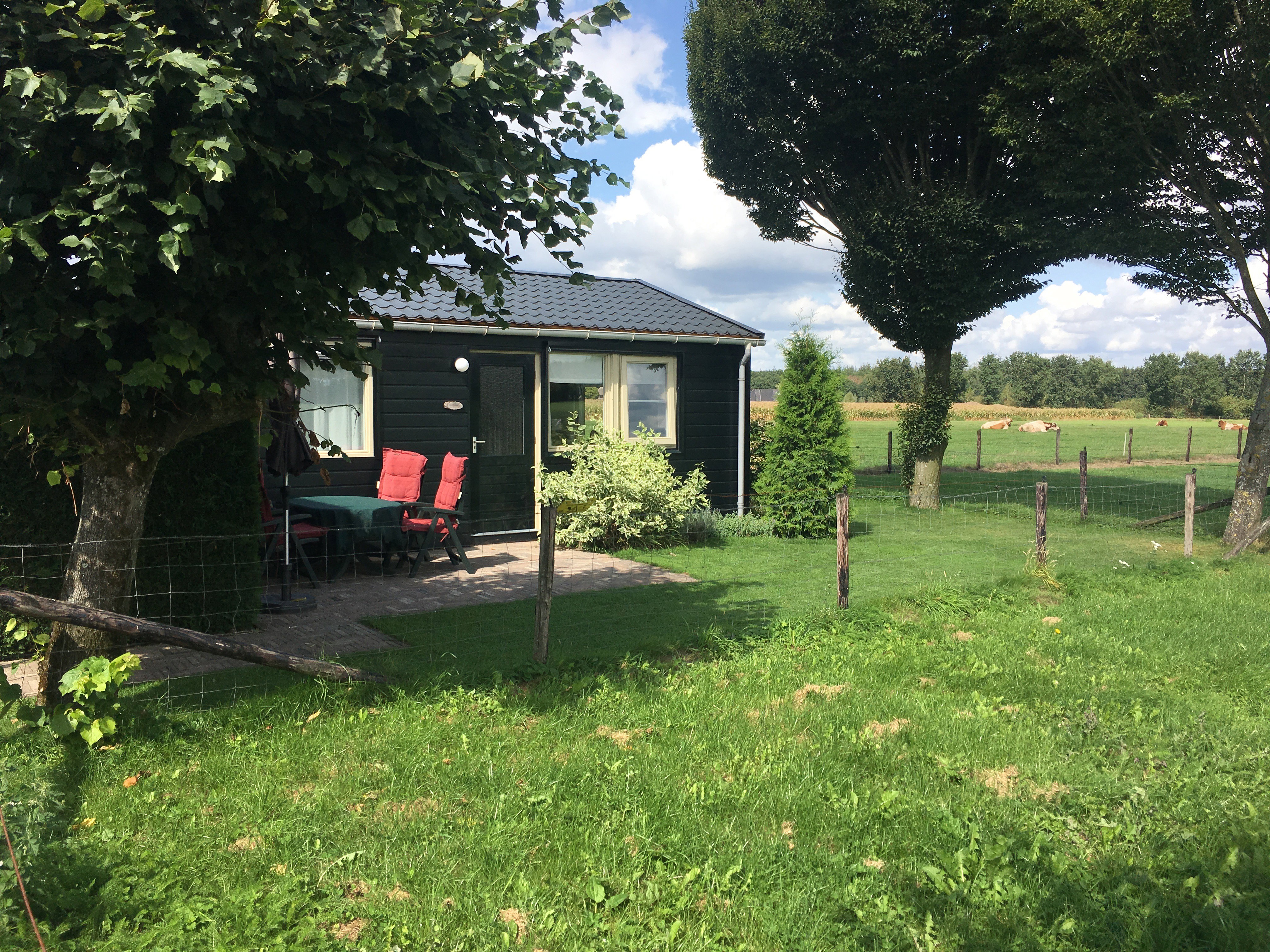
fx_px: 1064
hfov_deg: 61.7
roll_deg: +0.1
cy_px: 476
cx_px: 635
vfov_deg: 48.2
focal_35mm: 29
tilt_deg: -3.4
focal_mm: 4.15
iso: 25
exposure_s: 1/1508
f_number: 2.2
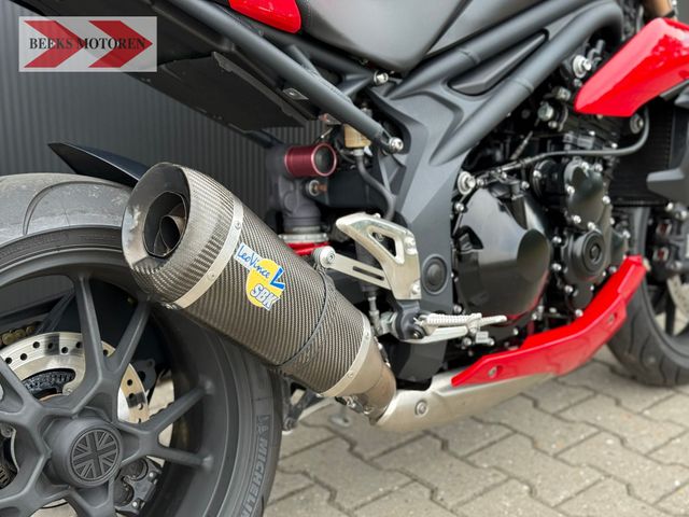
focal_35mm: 48
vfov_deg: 30.3
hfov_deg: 39.7
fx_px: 955
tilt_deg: -16.2
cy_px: 258
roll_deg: -1.5
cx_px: 344
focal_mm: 6.76
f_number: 1.78
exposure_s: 1/242
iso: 100
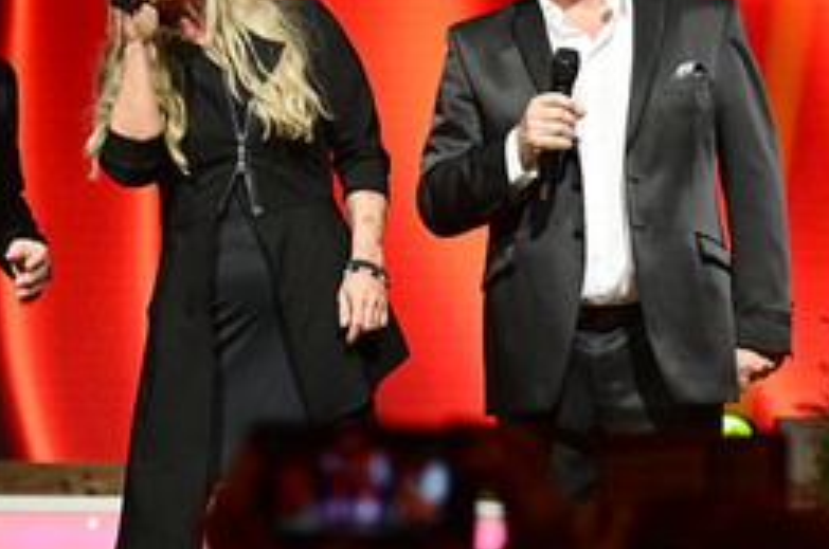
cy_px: 168
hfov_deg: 15.1
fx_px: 3103
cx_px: 186
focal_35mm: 135
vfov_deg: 10.1
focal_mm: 78
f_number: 3.2
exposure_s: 1/250
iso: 1400
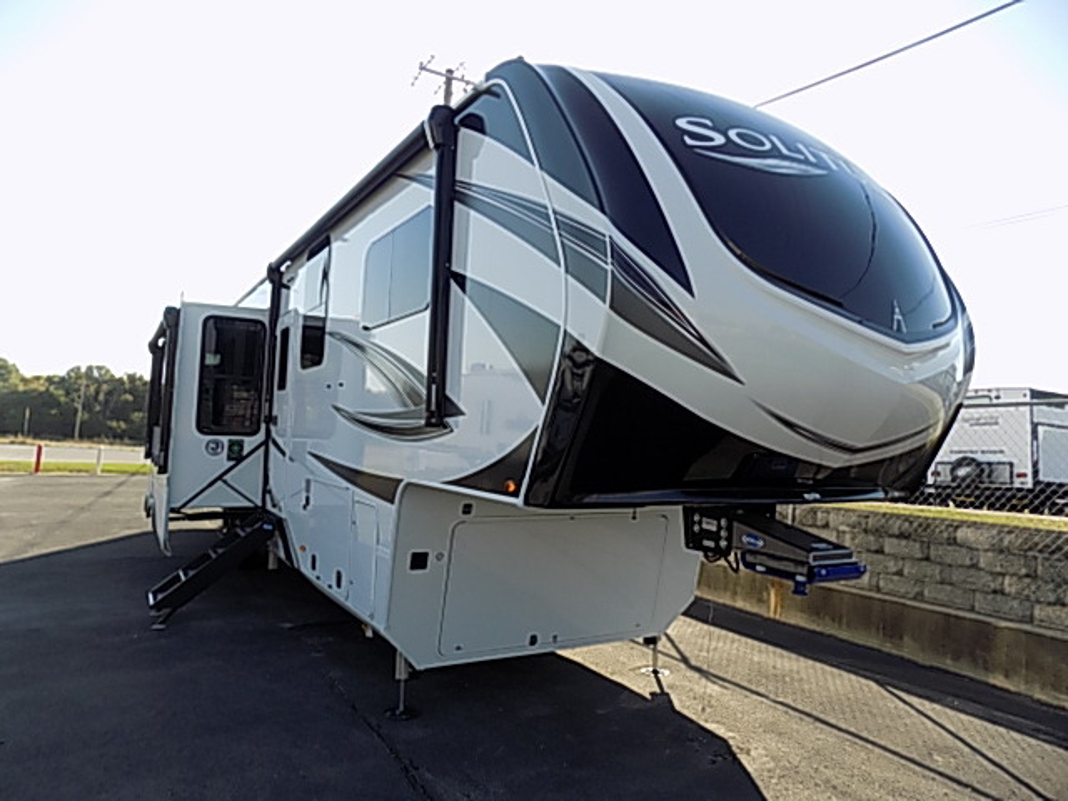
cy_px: 400
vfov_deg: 58.9
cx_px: 534
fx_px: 710
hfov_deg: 73.9
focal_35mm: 23
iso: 80
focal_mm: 4
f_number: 3.1
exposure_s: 1/500
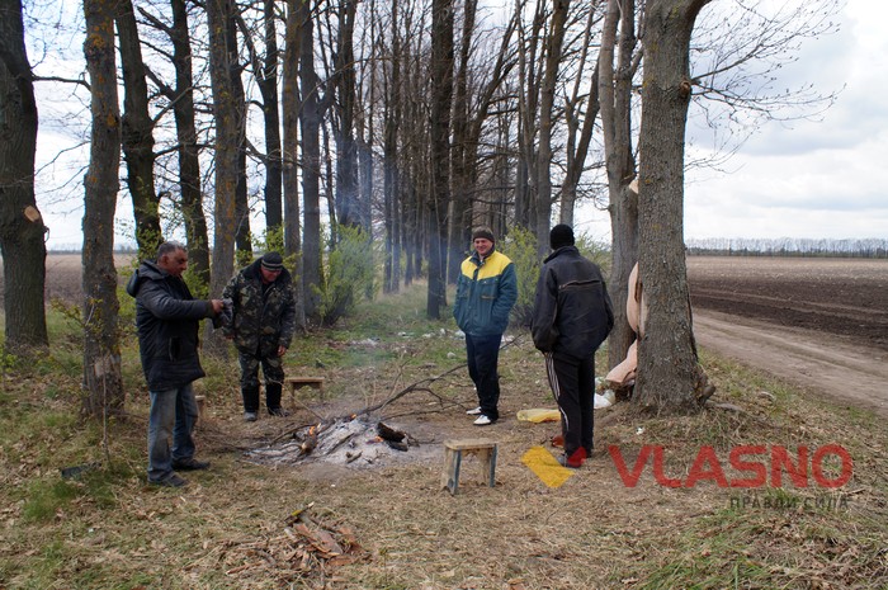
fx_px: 739
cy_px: 295
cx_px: 444
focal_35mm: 30
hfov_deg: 62.0
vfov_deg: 43.5
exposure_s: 1/125
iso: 100
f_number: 8
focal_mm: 20
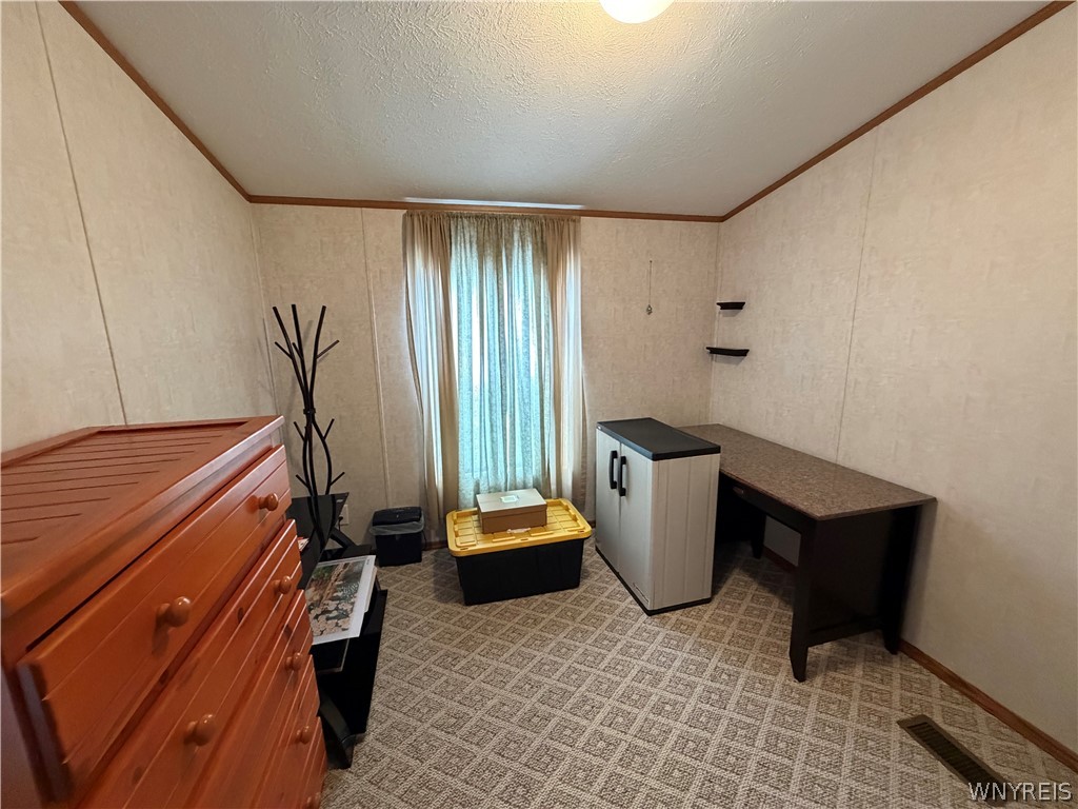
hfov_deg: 102.1
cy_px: 404
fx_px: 436
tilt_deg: -10.5
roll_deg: +0.7
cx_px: 539
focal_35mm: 14
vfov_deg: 85.7
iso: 640
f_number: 2.2
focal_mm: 2.22
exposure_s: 1/60
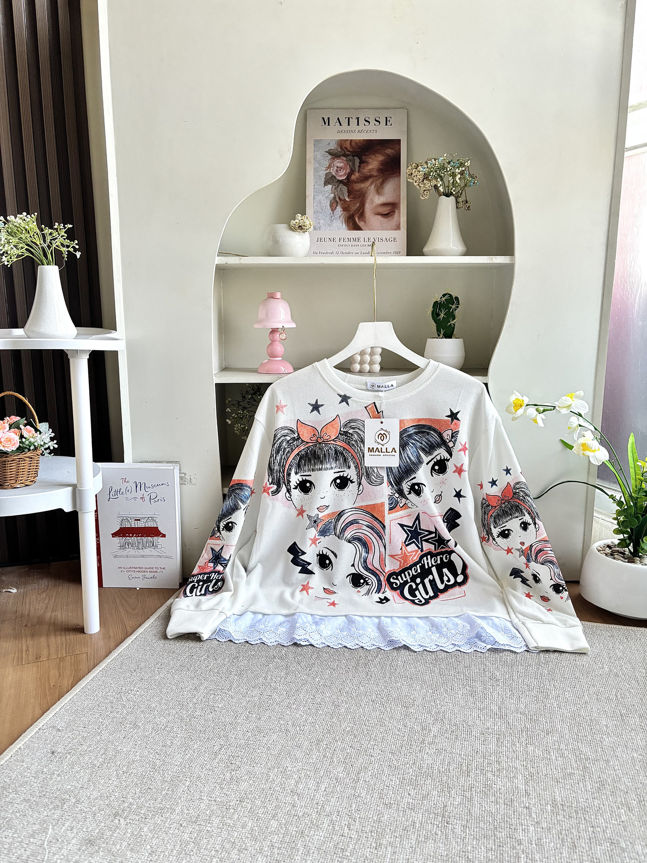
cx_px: 324
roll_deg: +0.2
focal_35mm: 26
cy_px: 432
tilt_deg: -10.2
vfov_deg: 67.3
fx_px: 648
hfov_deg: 53.1
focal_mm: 5.96
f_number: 1.6
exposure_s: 1/60
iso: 320
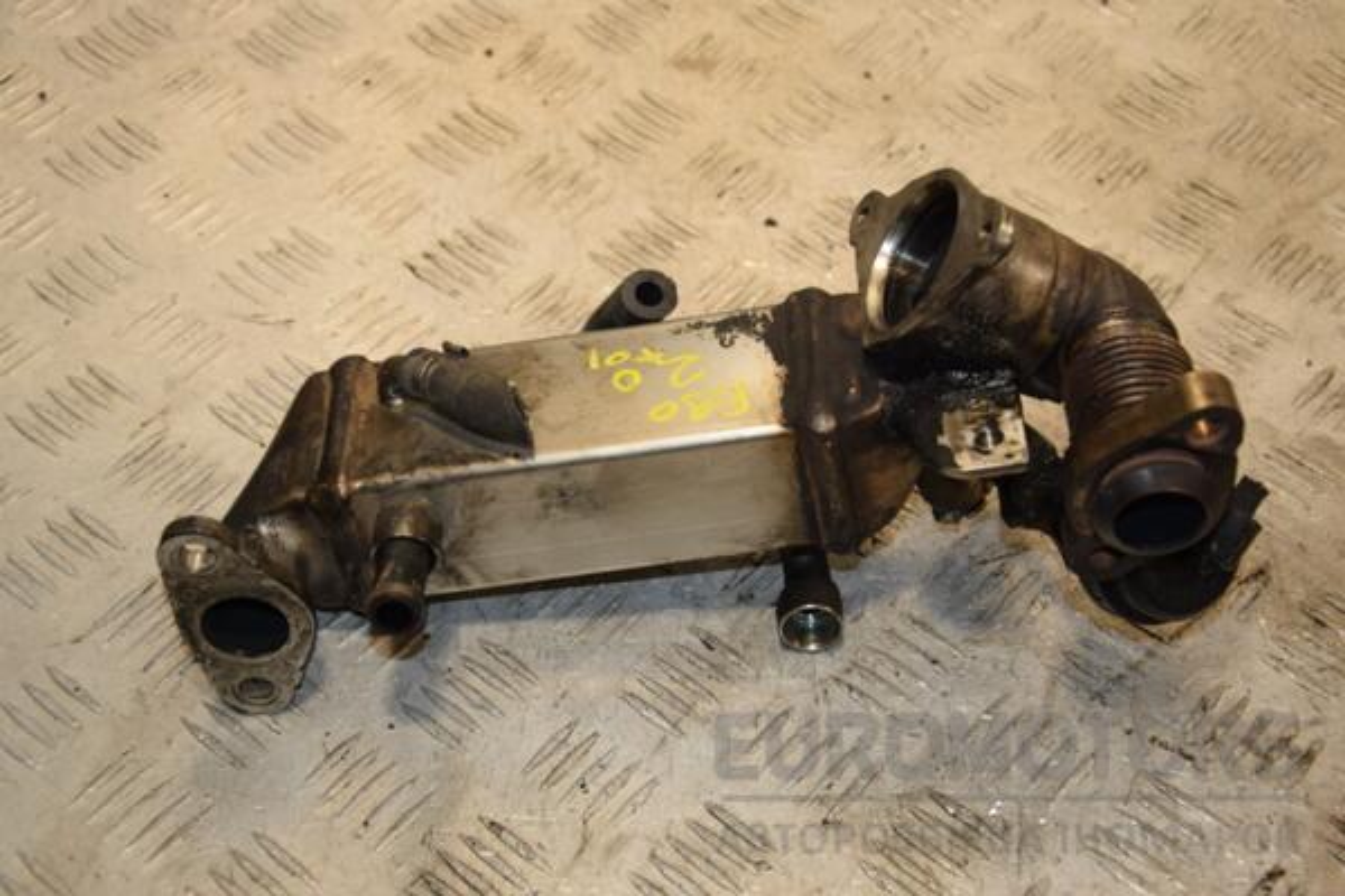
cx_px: 672
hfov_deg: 31.9
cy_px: 448
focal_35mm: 63
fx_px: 2354
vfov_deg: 21.6
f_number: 5
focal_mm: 42
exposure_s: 1/200
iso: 800
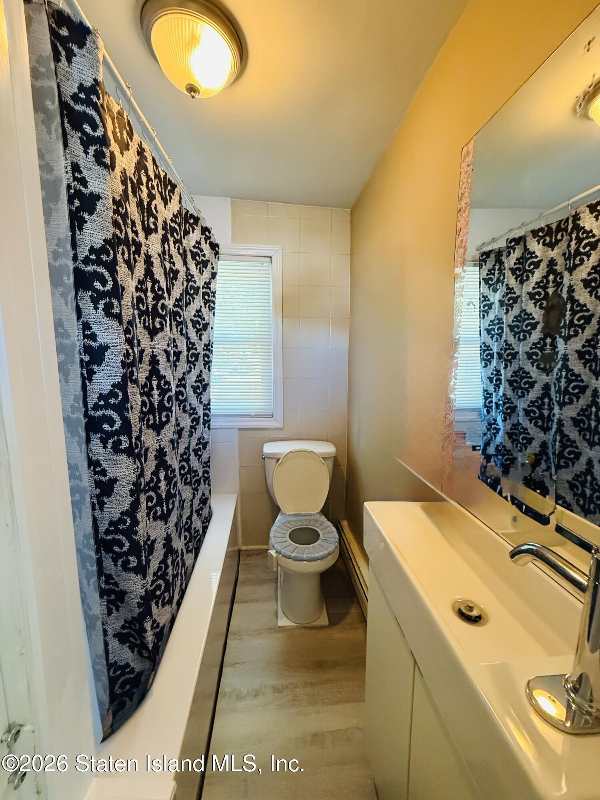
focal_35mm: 14
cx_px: 300
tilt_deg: -7.3
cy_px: 400
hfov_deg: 85.7
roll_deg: +0.0
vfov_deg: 102.1
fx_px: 324
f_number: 2.2
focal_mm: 2.22
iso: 640
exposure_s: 1/59
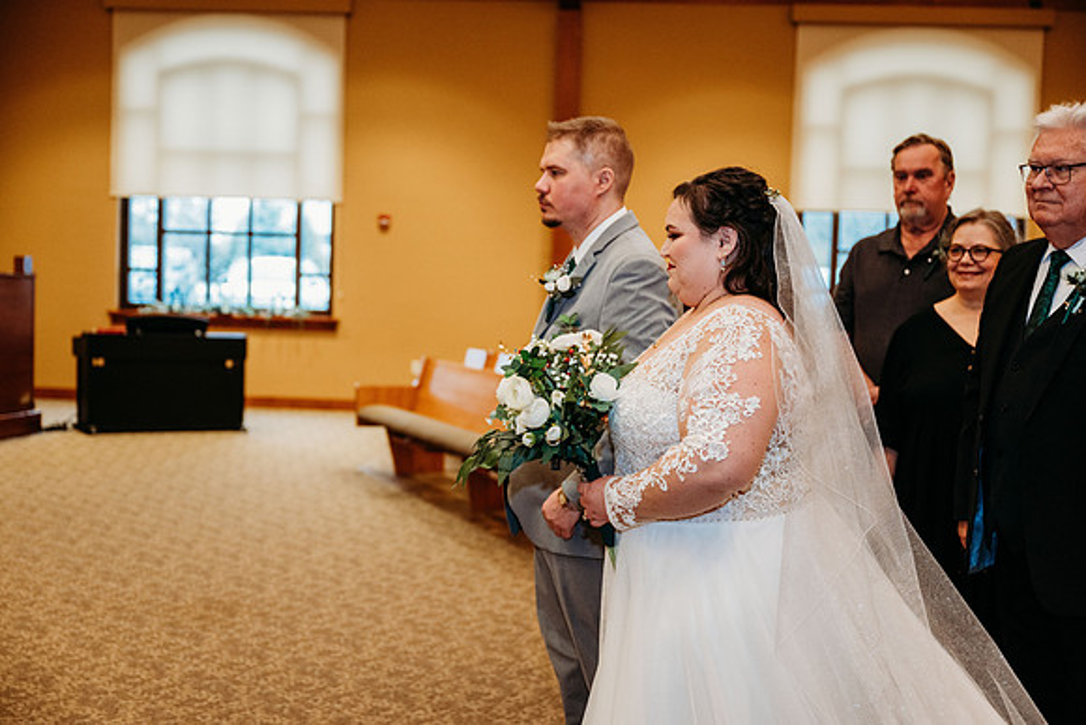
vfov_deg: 29.3
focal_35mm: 46
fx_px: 1388
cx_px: 543
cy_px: 362
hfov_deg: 42.7
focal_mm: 46
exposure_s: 1/200
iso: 2000
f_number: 2.8
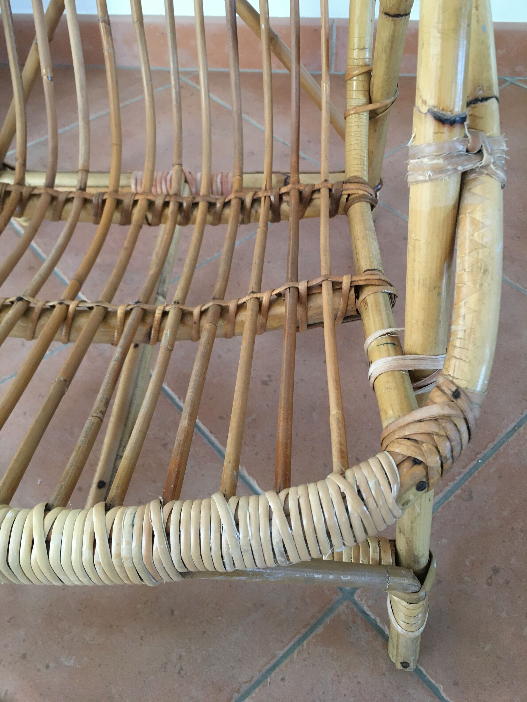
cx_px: 264
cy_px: 351
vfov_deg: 61.7
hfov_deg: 48.2
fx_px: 589
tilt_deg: -52.0
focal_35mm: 29
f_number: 2.2
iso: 125
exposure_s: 1/33
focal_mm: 4.15
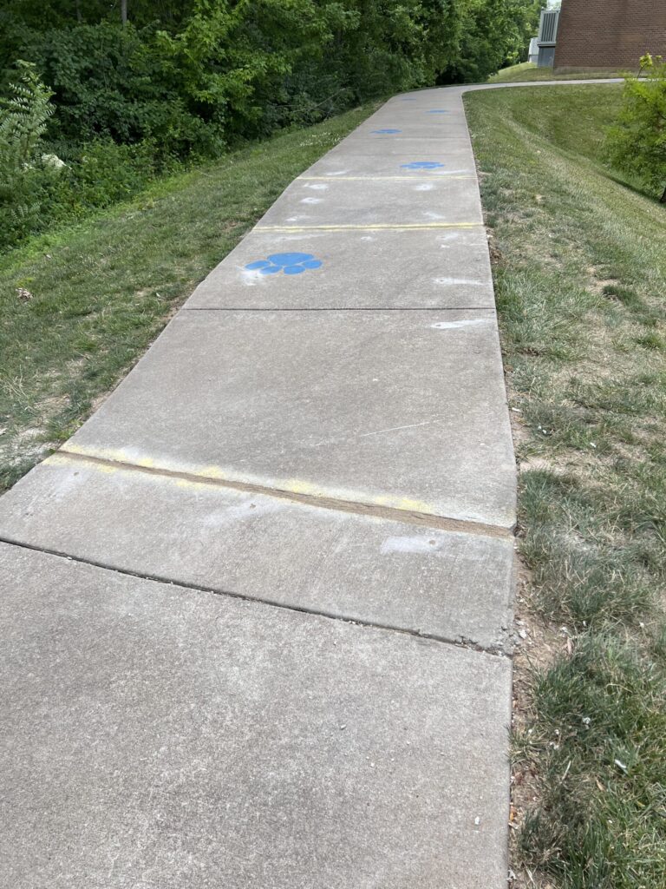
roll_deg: +1.4
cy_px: 444
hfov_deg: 53.1
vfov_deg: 67.3
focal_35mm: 26
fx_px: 667
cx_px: 333
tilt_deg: -30.1
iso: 50
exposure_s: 1/2513
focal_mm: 5.7
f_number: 1.5
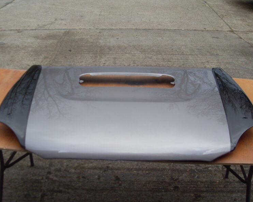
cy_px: 102
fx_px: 277
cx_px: 125
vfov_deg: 40.1
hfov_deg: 49.1
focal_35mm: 37
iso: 80
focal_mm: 6.3
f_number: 7
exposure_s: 1/125
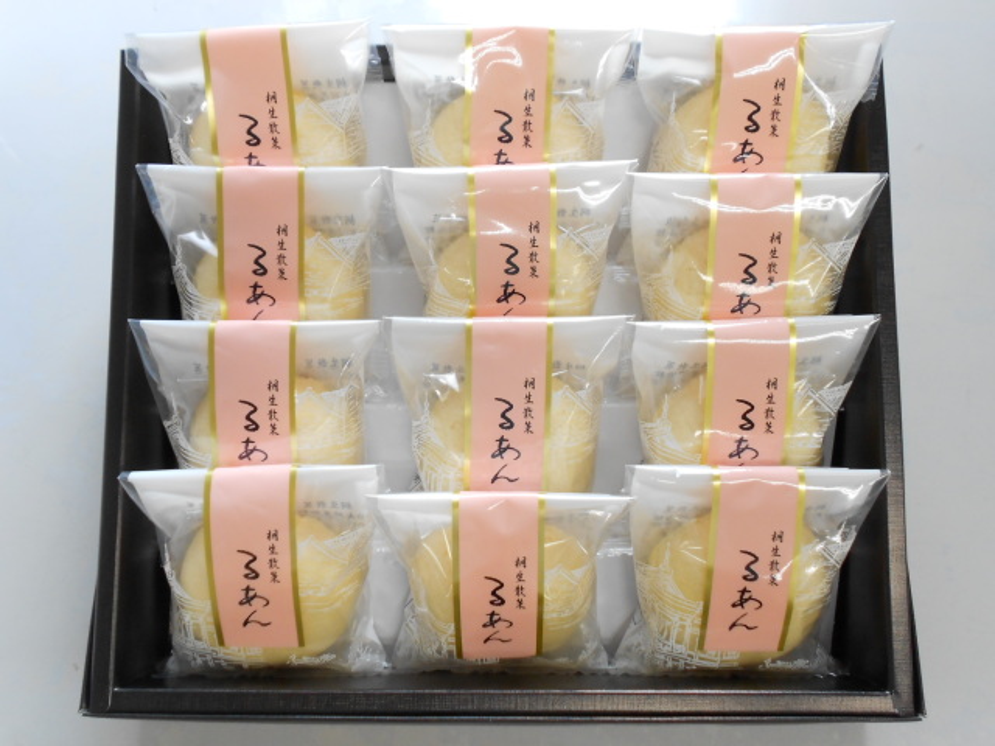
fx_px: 834
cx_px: 498
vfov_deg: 48.2
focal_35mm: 29
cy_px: 373
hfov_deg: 61.7
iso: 160
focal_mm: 5.1
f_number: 3.4
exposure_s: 1/30
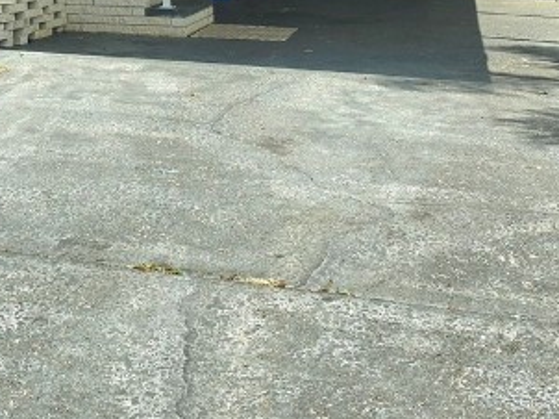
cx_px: -57
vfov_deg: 16.9
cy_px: -224
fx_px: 1259
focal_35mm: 78
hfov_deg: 23.5
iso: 12
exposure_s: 1/769
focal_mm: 6.3
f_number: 1.7
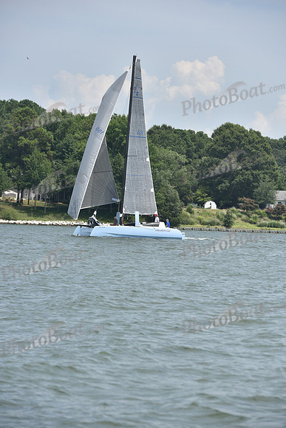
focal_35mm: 200
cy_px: 214
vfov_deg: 10.3
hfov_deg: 6.9
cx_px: 143
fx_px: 2382
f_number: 9
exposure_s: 1/1000
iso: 320
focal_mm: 200
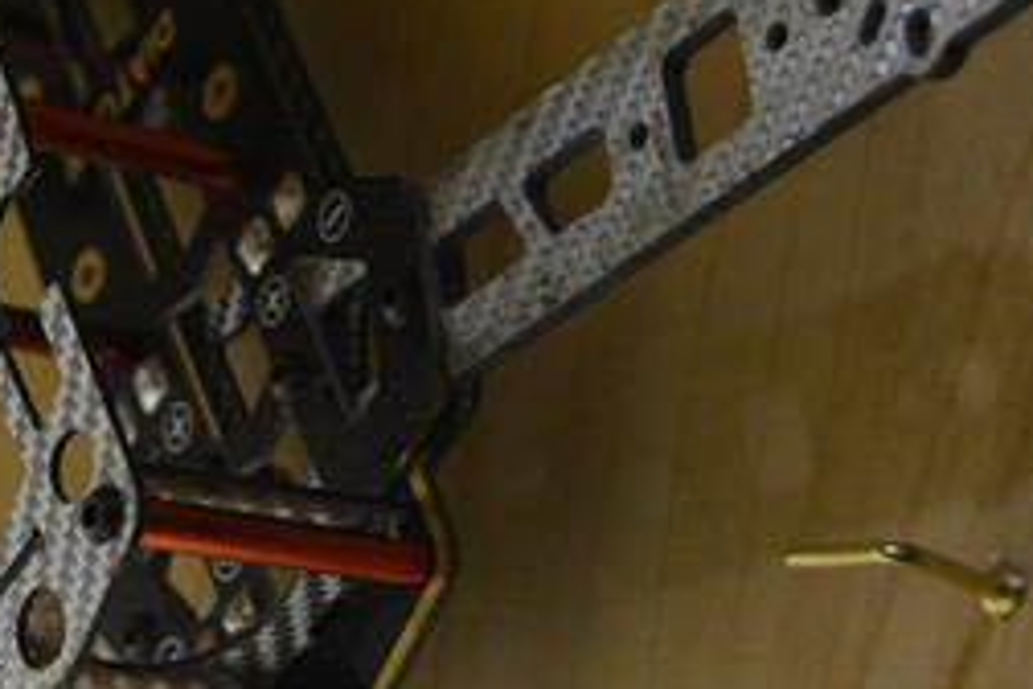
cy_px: 228
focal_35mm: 131
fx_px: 3759
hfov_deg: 15.3
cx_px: -70
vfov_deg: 10.5
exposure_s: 1/60
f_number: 4
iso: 720
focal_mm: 22
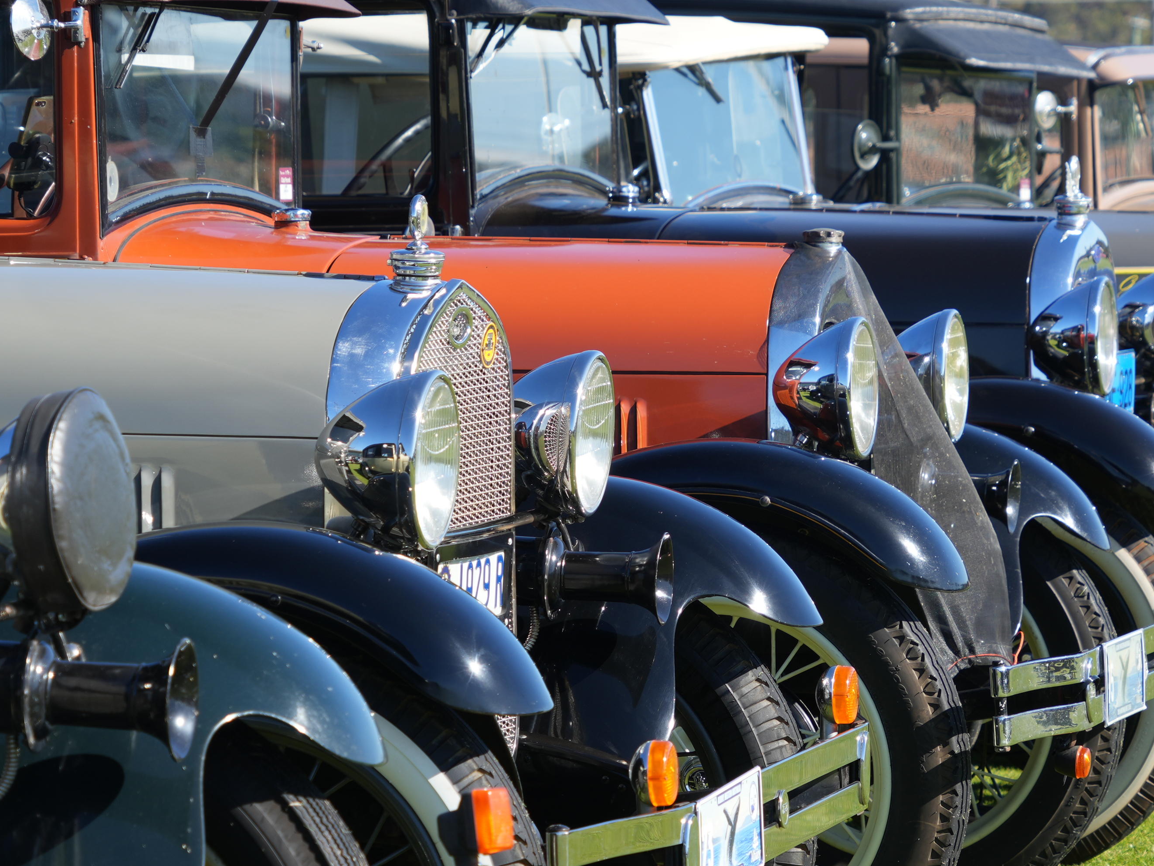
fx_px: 6234
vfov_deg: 7.9
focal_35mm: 187
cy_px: 465
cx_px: 766
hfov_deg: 10.6
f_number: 7.1
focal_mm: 103
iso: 100
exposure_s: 1/160
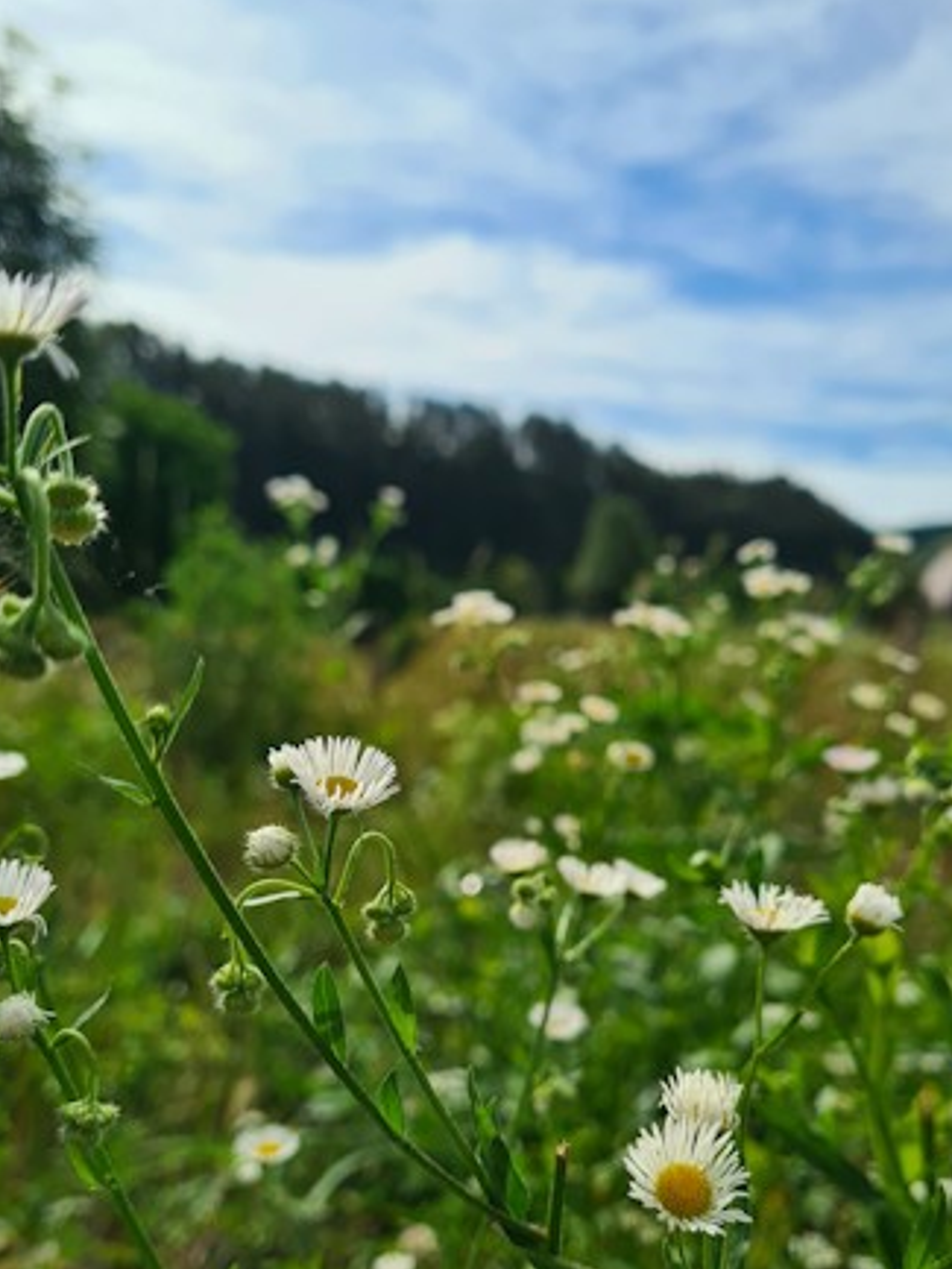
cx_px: 536
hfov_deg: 39.6
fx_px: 1319
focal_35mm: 36
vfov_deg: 51.2
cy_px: 721
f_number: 1.8
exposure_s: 1/5000
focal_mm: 5.4
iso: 50
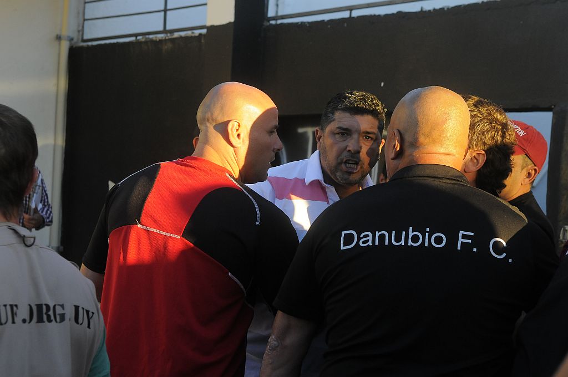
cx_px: 284
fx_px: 1040
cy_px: 188
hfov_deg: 30.5
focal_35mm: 66
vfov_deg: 20.6
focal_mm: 44
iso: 800
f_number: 5.6
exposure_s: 1/500
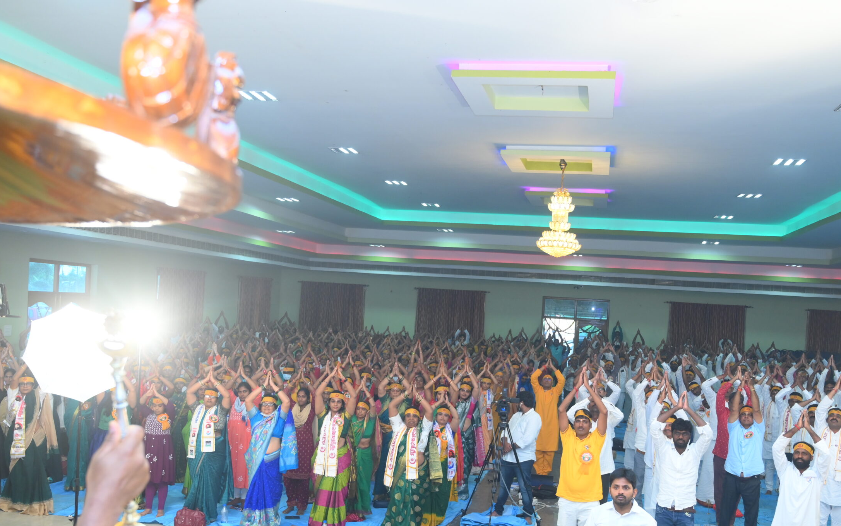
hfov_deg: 53.9
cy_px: 324
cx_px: 461
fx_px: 825
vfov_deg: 35.2
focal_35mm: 36
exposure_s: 1/160
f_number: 4
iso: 1600
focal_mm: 30
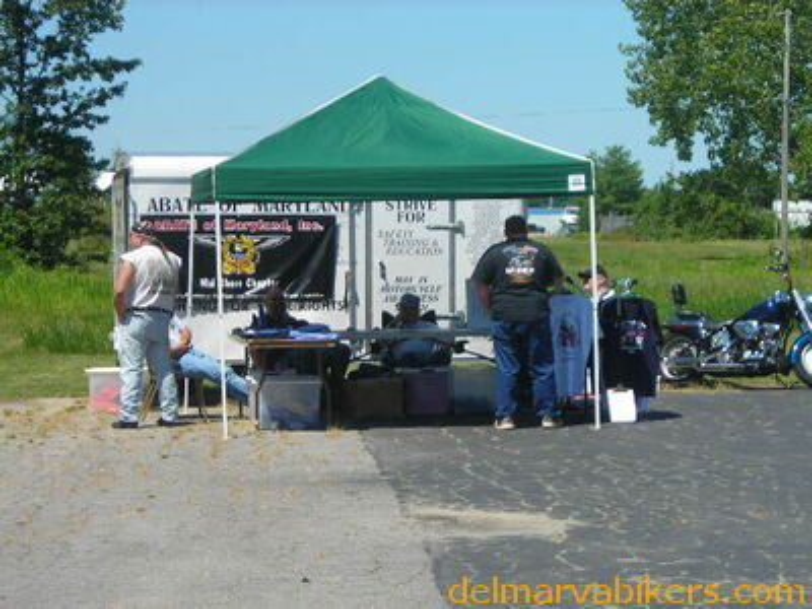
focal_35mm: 116
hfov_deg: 17.0
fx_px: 2721
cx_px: 406
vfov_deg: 12.8
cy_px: 304
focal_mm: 19.2
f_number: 5.3
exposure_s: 1/225
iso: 50
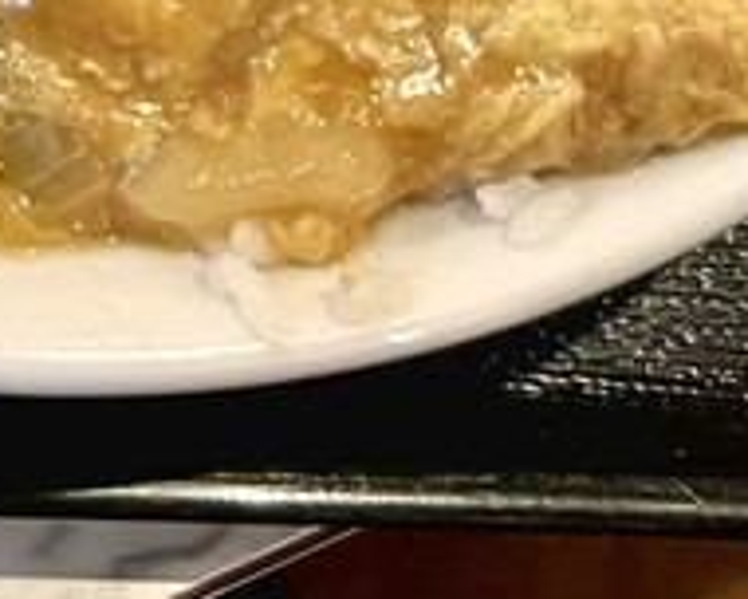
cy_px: -725
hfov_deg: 12.9
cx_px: -531
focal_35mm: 137
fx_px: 3033
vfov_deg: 10.1
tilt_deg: -61.7
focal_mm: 5.7
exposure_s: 1/50
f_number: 1.5
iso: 250
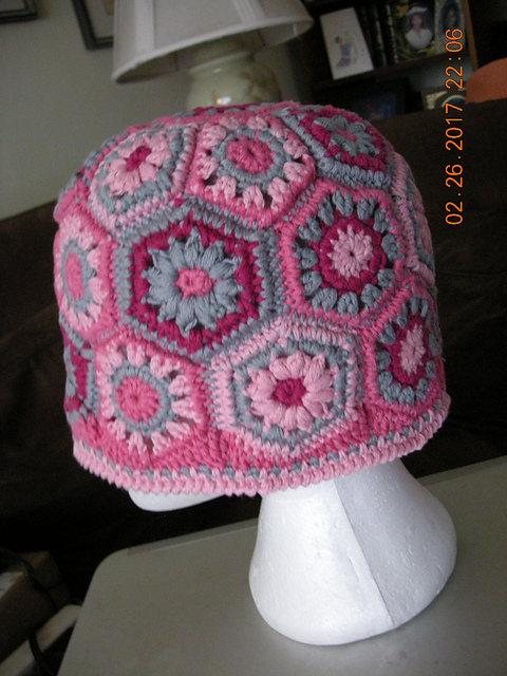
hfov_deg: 40.7
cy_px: 338
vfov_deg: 52.6
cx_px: 254
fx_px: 683
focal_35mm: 35
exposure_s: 1/11
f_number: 2.8
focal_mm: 5.7
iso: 400
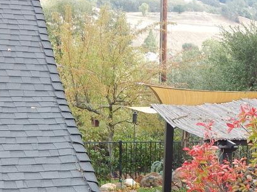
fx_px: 705
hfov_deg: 19.5
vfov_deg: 15.1
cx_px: 302
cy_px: 212
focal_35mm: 95
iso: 125
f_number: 3.4
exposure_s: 1/160
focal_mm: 6.8
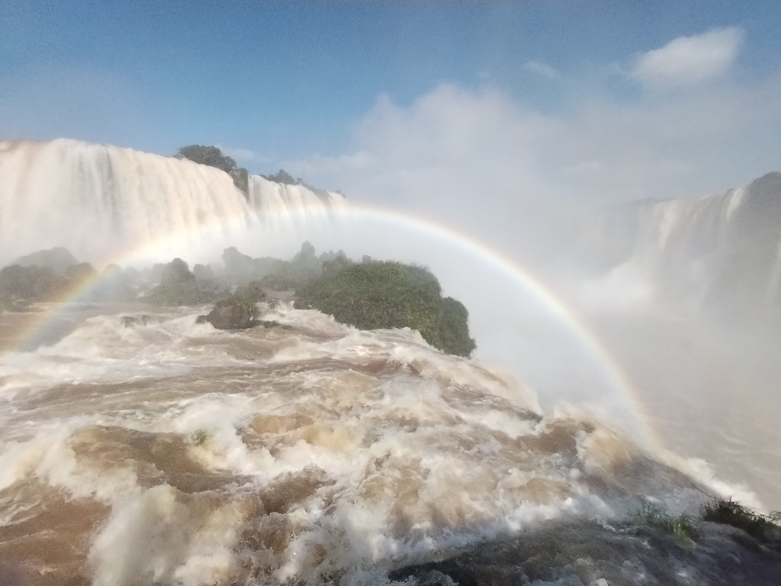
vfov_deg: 74.7
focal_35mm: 17
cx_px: 390
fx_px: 384
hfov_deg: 91.0
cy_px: 293
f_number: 2.2
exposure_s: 1/2565
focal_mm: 1.4
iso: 100
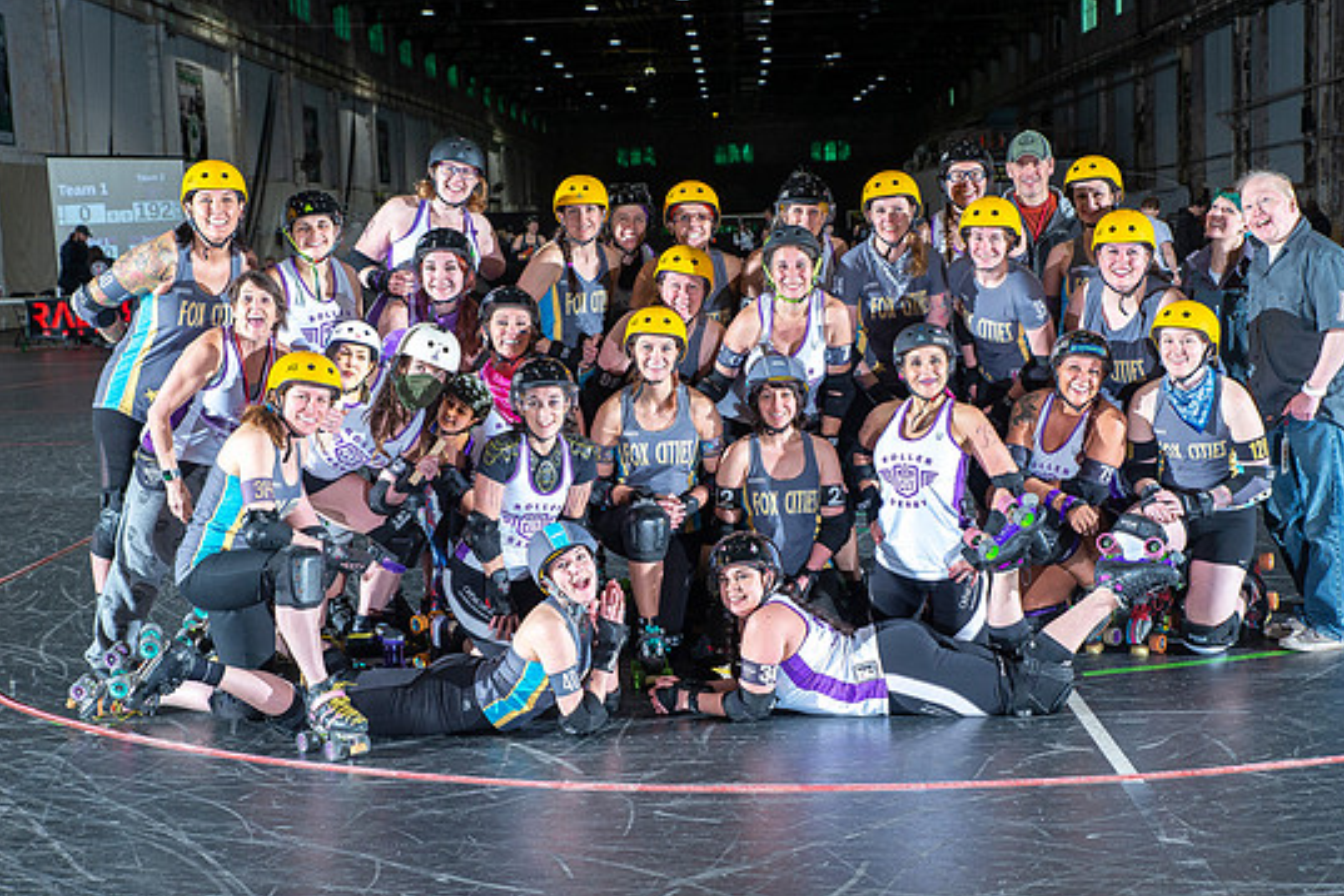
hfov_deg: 36.9
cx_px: 718
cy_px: 457
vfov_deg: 25.1
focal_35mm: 54
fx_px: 2016
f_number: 7.1
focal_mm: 50
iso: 800
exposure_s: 1/160
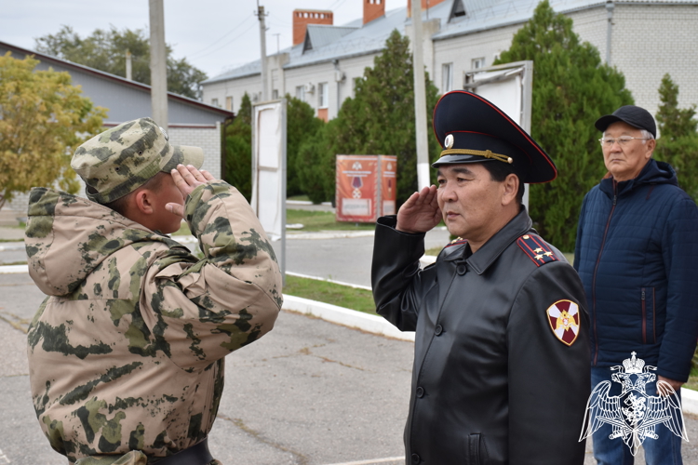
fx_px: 1454
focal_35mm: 75
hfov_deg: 27.0
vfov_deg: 18.2
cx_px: 349
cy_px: 232
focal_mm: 50
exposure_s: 1/250
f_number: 8
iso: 400
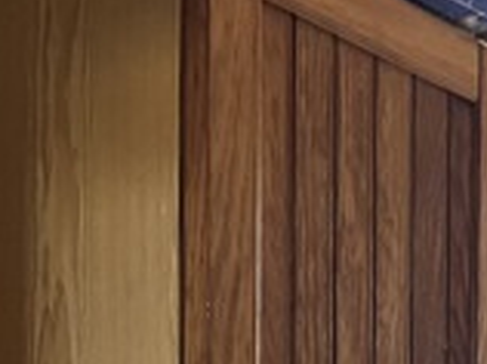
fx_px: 1854
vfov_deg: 9.8
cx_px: 1014
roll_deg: -1.5
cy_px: 901
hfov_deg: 12.8
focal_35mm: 132
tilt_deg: -3.5
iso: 125
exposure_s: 1/69
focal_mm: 5.1
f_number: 1.6
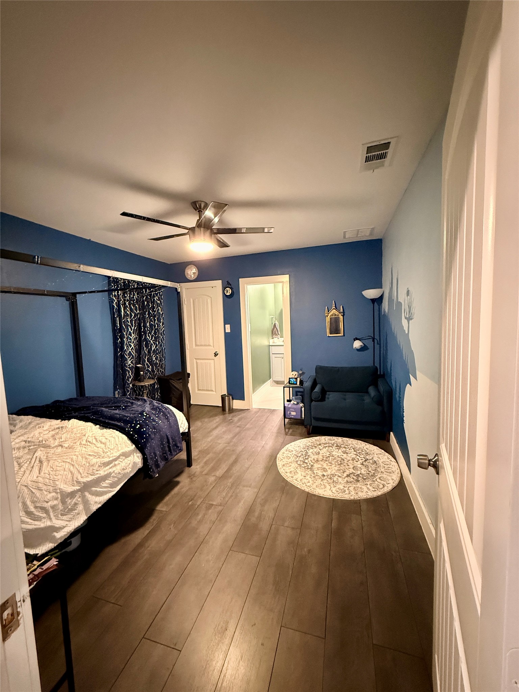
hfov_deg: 85.7
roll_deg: +1.7
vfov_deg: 102.1
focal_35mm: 14
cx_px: 260
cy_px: 346
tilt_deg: -4.0
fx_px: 280
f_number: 2.2
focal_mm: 2.22
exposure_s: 1/40
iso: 1000
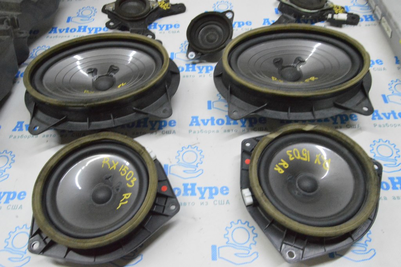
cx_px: 200
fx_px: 317
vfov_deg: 45.6
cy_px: 134
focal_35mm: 28
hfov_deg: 64.6
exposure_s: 1/15
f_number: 20
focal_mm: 19
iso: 6400
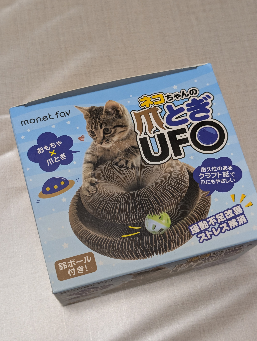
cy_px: 170
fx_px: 484
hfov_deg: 29.7
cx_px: 128
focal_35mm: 49
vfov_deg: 38.9
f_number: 1.68
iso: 178
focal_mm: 6.9
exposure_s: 1/50
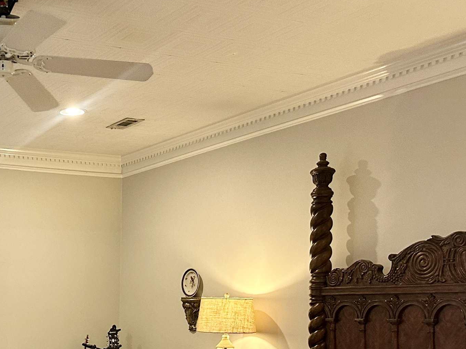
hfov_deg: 32.7
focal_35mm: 54
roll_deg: +0.4
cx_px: 3
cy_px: 355
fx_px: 727
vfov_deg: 25.6
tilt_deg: -3.3
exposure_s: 1/60
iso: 250
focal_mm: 6.86
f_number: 1.78
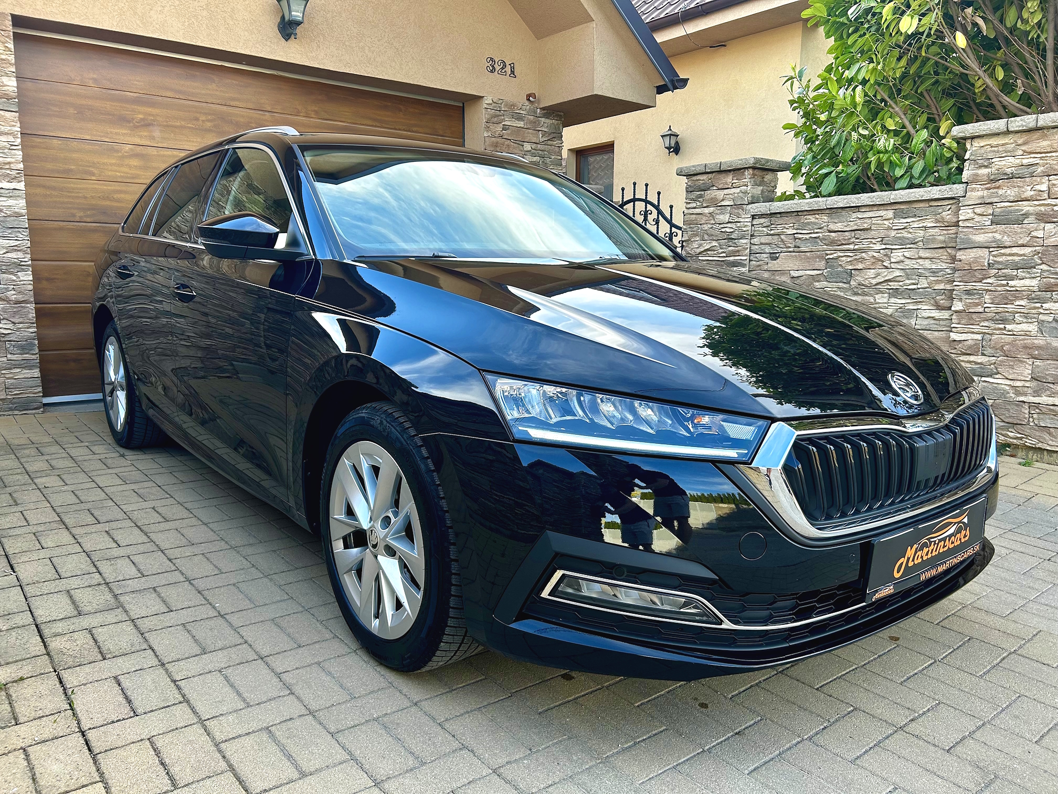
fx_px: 795
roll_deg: -0.1
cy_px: 397
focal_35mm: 26
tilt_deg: -8.5
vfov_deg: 53.1
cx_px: 529
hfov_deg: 67.3
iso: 50
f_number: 1.5
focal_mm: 5.7
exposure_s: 1/316
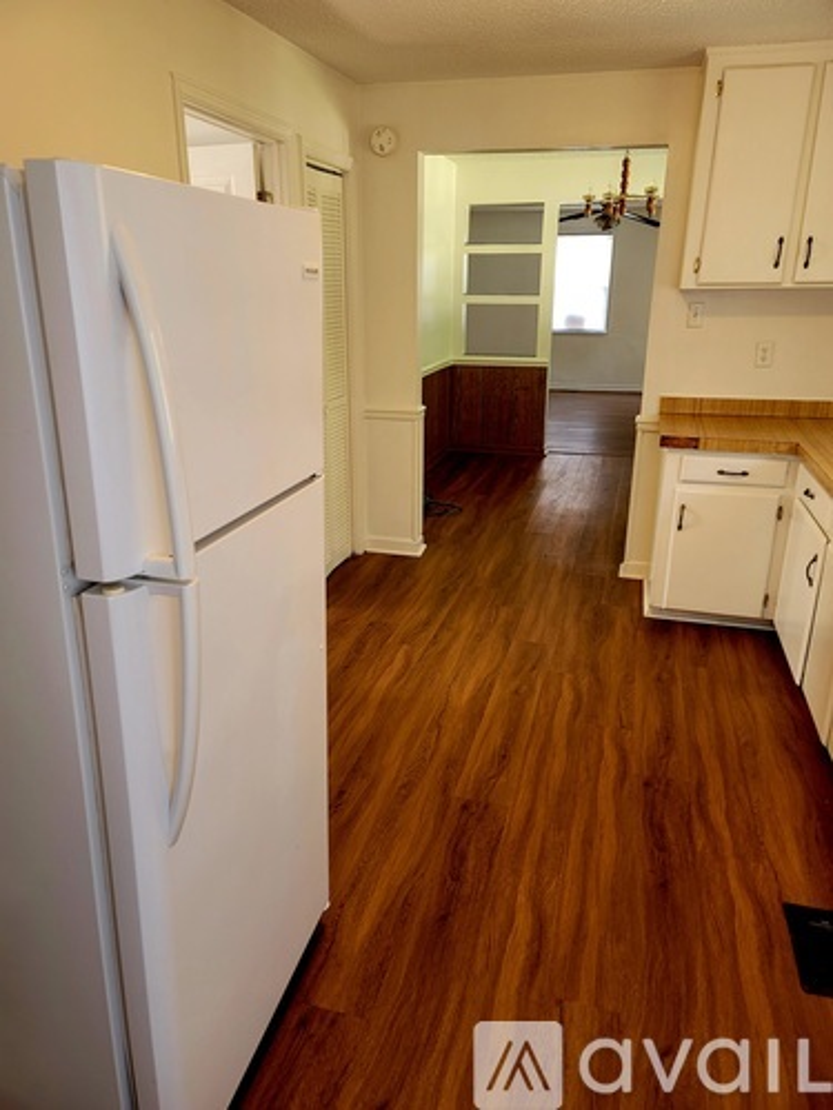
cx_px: 416
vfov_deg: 69.4
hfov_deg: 54.9
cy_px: 555
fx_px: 802
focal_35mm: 25
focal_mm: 7
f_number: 1.8
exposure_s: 1/40
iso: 200
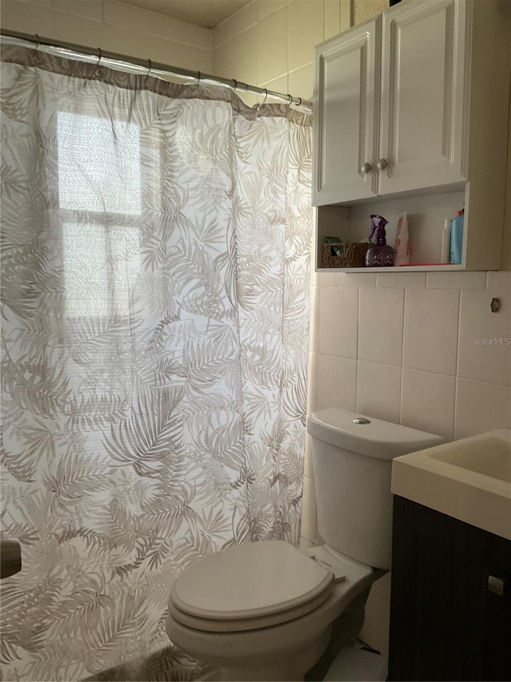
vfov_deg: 61.7
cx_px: 256
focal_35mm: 29
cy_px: 341
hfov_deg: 48.2
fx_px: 571
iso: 64
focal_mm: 3
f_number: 1.8
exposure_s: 1/60
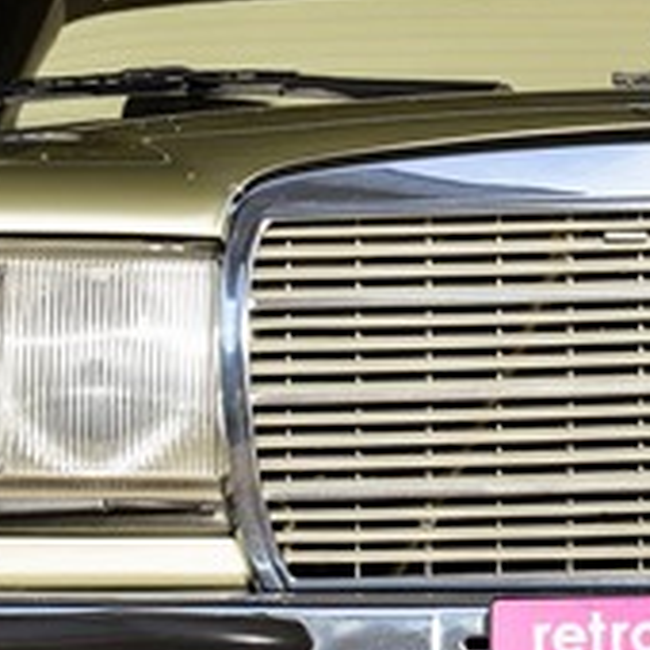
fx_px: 11217
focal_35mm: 528
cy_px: 229
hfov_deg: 3.3
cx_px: 732
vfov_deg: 3.3
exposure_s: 1/250
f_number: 8
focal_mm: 110
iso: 200
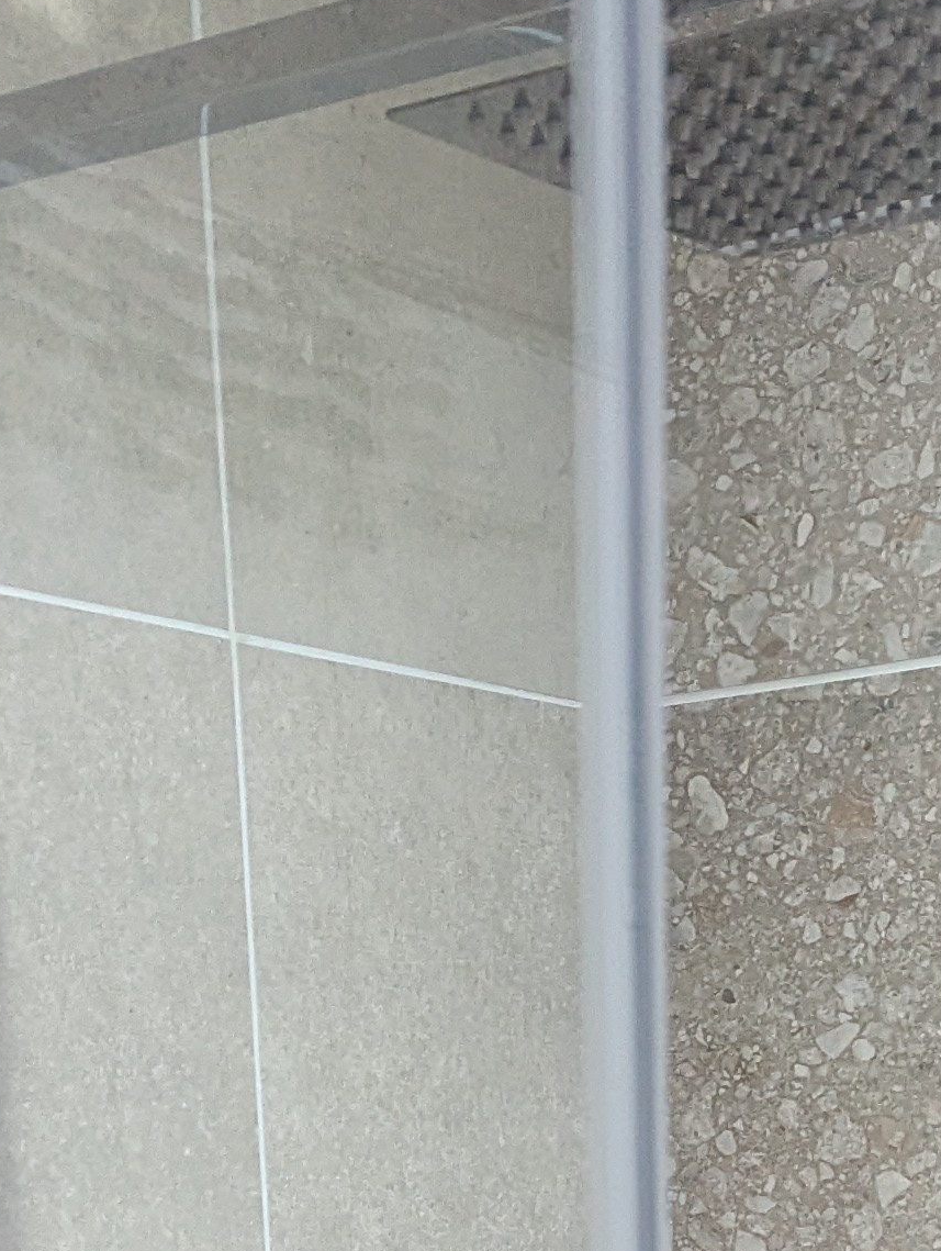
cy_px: 2084
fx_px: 3111
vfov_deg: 18.8
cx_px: 528
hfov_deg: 17.2
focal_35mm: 86
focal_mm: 6.81
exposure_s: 1/146
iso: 673
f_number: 1.85
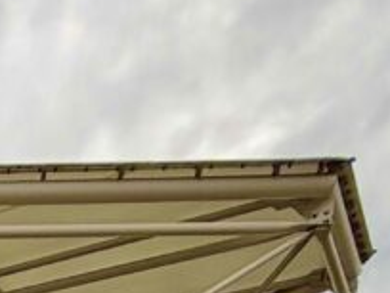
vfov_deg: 11.5
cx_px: -524
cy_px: 827
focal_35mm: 88
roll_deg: -0.6
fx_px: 991
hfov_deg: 14.8
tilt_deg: +10.2
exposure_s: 1/171
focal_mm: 2.22
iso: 40
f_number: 2.2
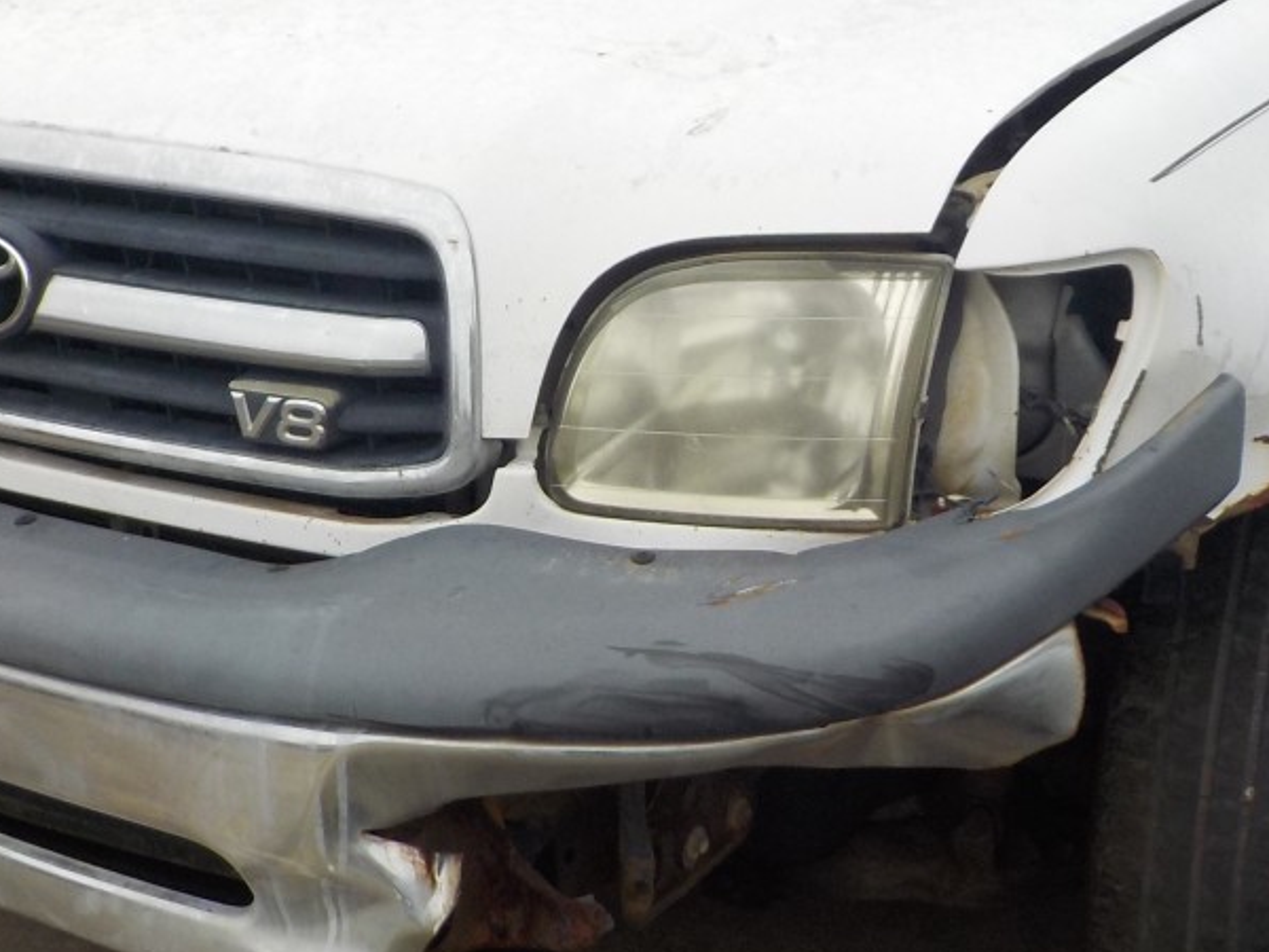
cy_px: 355
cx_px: 696
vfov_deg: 22.9
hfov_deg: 30.2
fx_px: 2346
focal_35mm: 64
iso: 125
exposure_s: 1/320
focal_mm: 4.1
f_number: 3.3
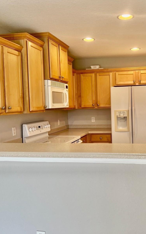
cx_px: 109
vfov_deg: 52.7
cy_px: 116
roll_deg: +1.2
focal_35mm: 37
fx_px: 236
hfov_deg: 33.8
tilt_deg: -2.3
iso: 64
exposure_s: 1/160
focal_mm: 5.7
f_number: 1.5
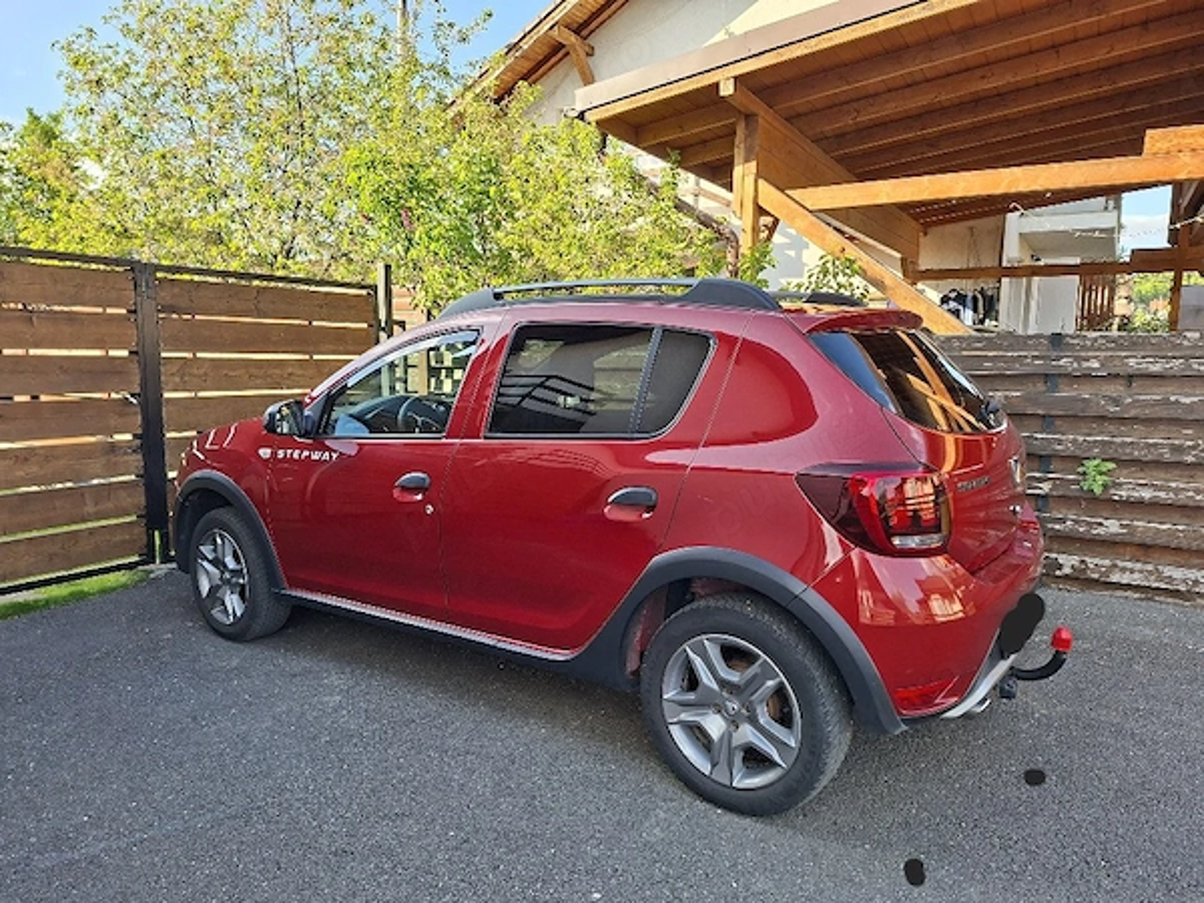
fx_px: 800
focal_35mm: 23
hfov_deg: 73.9
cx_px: 602
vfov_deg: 58.9
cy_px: 452
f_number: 1.8
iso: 50
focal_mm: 5.54
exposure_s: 1/303
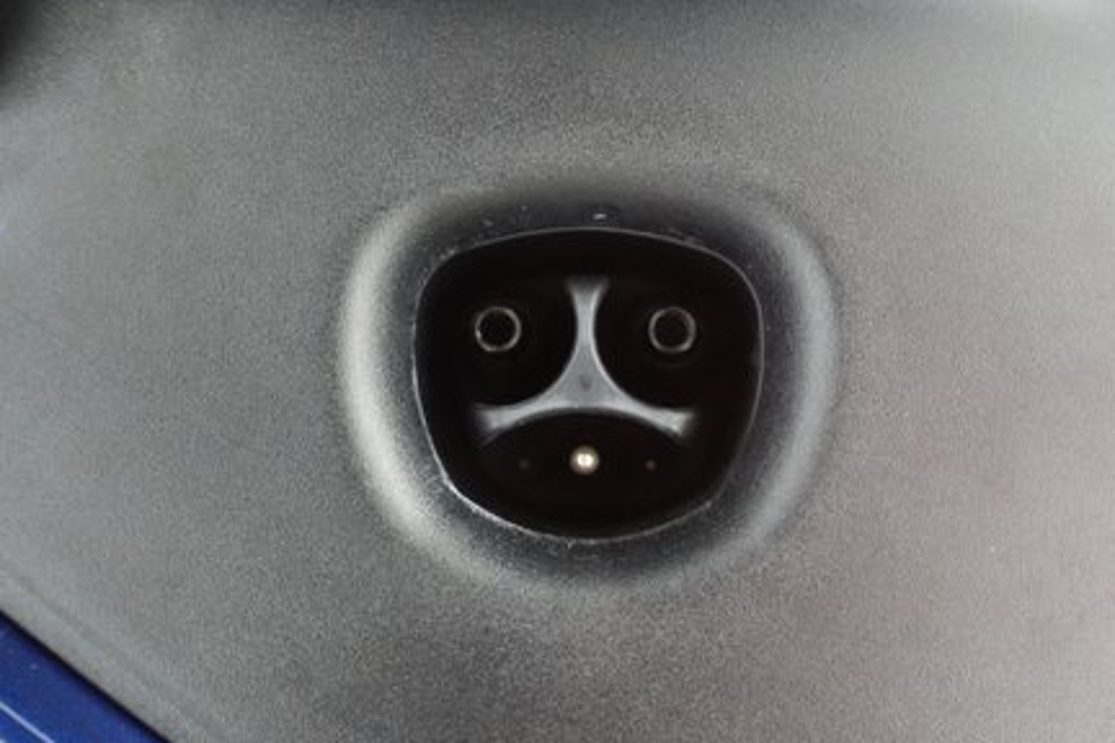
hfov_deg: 48.4
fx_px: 1239
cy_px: 322
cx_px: 599
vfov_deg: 33.4
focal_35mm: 40
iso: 12800
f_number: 4.5
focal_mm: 27
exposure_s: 1/100
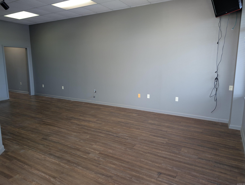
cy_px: 92
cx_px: 122
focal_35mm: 24
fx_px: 170
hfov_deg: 71.5
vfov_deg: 56.9
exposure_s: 1/60
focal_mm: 6.9
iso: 99
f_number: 1.68
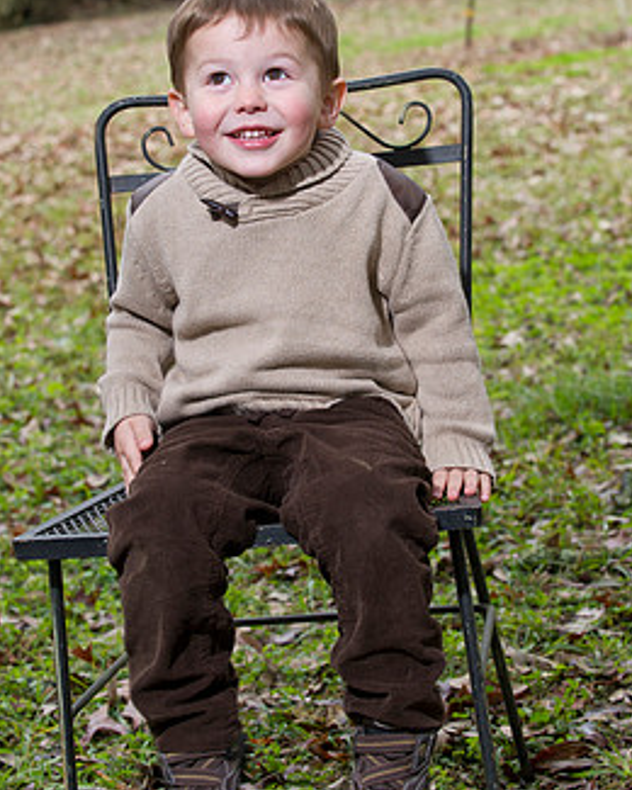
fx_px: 2128
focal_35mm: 91
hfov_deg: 16.9
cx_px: 320
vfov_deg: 21.0
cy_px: 340
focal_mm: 70
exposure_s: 1/125
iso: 800
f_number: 5.6
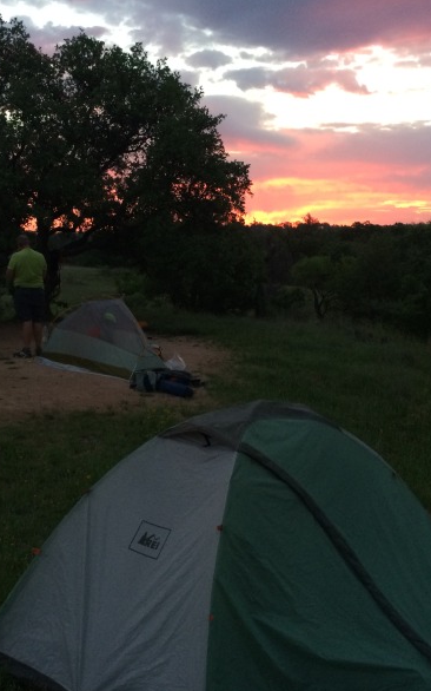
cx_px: 175
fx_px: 790
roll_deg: +0.8
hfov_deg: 30.5
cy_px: 351
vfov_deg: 47.2
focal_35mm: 42
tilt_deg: -9.4
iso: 125
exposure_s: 1/30
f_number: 2.2
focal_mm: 4.15
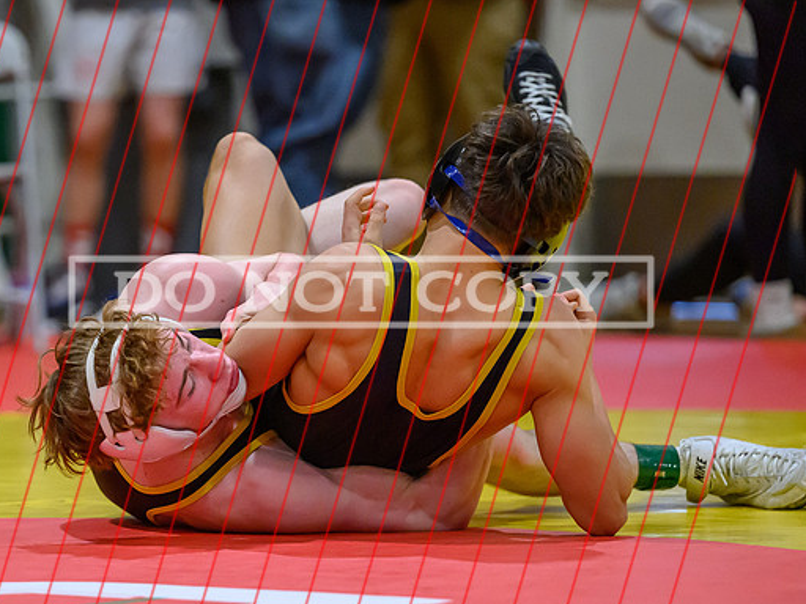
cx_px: 143
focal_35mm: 292
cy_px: 404
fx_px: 6799
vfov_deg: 5.1
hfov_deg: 6.8
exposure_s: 1/800
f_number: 2.8
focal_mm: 170
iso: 7200
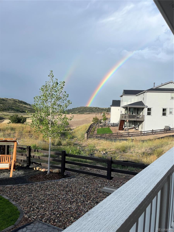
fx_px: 174
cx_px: 87
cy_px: 116
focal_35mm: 26
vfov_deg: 67.3
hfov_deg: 53.1
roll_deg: -1.7
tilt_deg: -2.1
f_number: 1.6
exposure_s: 1/2513
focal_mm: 5.1
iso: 50
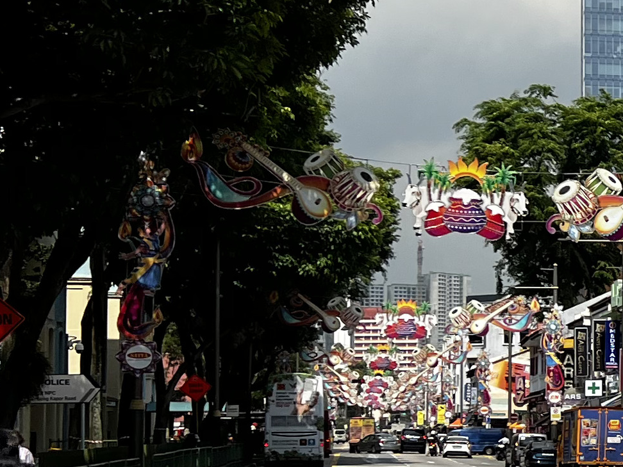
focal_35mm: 107
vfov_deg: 13.8
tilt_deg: +0.9
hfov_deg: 15.9
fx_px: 1926
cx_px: 1088
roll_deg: +2.5
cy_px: 354
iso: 50
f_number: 1.5
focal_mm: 5.7
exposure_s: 1/5882
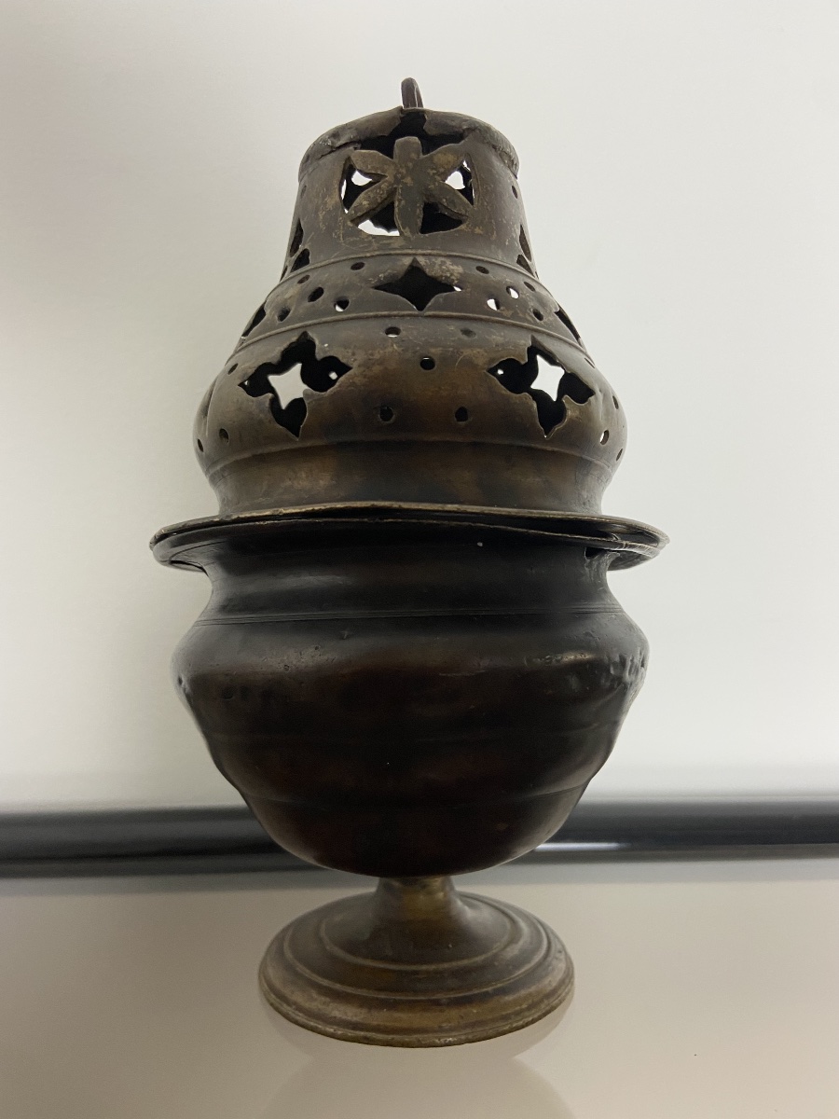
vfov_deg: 67.3
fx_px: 840
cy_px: 560
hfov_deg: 53.1
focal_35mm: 26
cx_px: 420
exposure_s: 1/50
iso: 125
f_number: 1.8
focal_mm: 4.25
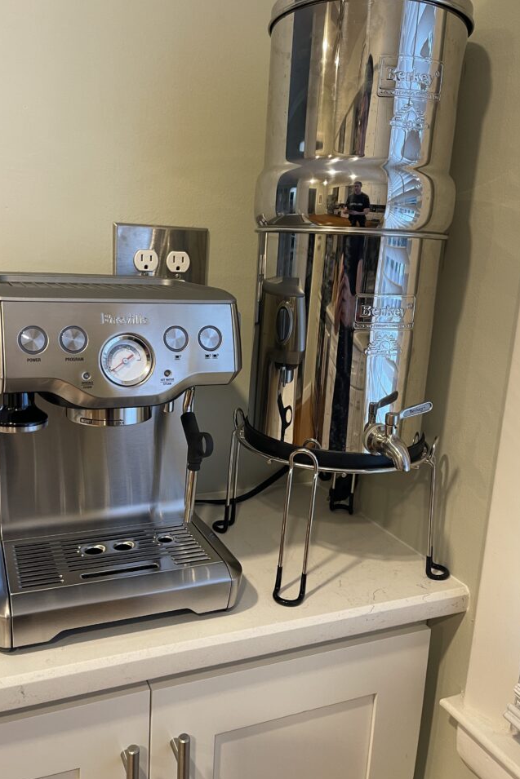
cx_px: 218
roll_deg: -2.8
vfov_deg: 63.6
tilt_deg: -11.2
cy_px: 378
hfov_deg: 44.8
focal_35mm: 29
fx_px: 628
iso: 160
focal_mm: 5.1
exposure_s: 1/60
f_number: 1.6
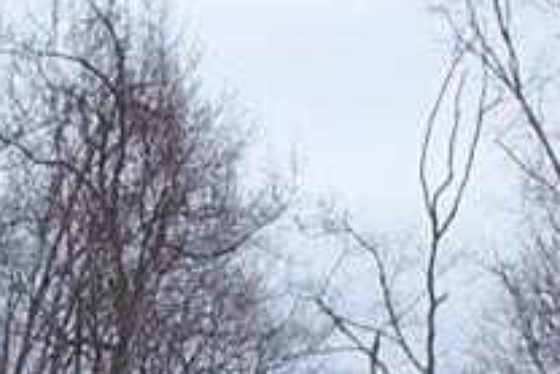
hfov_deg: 5.6
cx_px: 202
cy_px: 788
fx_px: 5744
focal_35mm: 369
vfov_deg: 3.7
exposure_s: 1/250
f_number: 4.8
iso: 80
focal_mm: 12.3
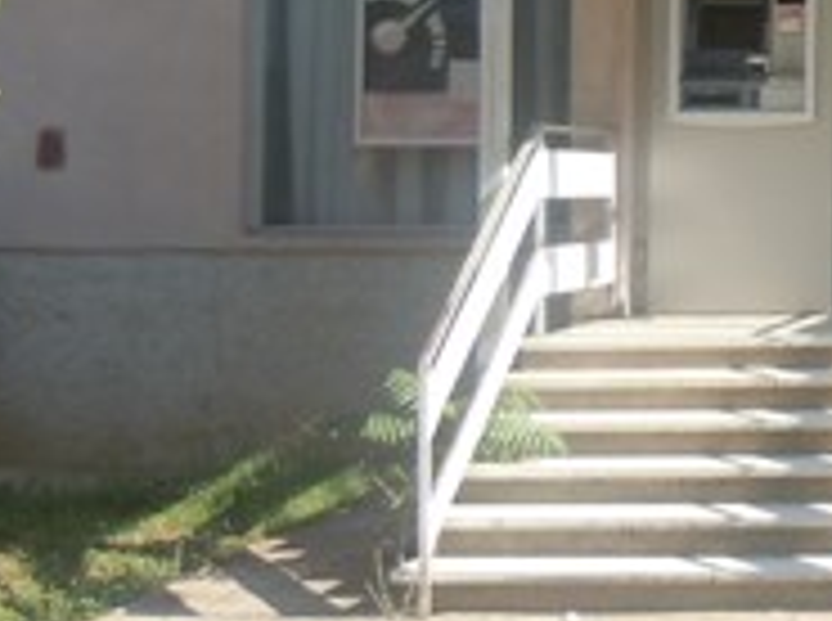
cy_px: 45
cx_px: 1259
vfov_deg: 14.0
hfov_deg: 17.1
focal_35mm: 104
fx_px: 2495
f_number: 3.5
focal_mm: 5.4
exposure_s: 1/320
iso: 100
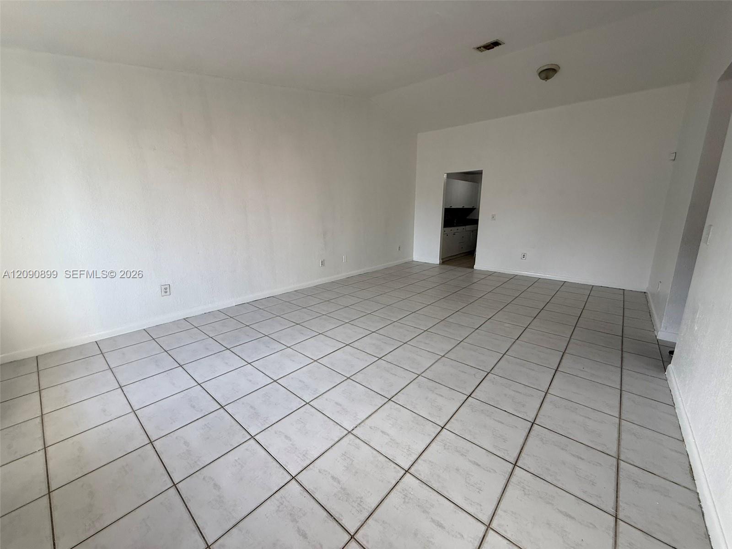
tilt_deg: -12.2
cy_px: 274
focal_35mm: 14
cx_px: 366
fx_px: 296
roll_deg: +0.5
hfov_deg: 102.1
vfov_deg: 85.7
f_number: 2.2
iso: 160
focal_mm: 2.22
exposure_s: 1/99
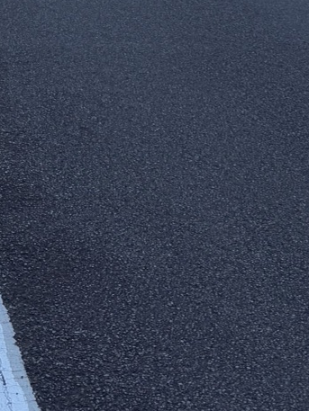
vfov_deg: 15.7
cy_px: -357
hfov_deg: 13.9
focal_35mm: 105
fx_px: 1249
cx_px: 11
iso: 80
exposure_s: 1/2331
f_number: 1.78
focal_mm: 6.76
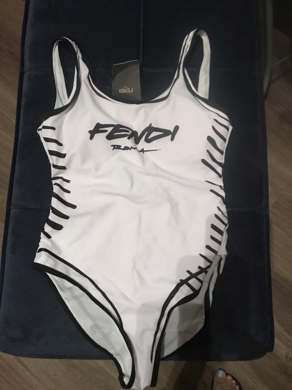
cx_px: 146
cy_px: 195
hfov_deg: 49.7
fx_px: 315
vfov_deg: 63.4
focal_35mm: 28
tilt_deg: -79.1
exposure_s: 1/5
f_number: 1.8
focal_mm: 3.99
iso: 80
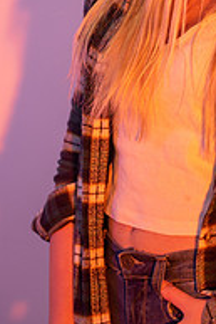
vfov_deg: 12.5
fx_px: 1464
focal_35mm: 163
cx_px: 238
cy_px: 22
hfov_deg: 8.4
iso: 500
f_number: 2.8
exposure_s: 1/250
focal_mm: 70
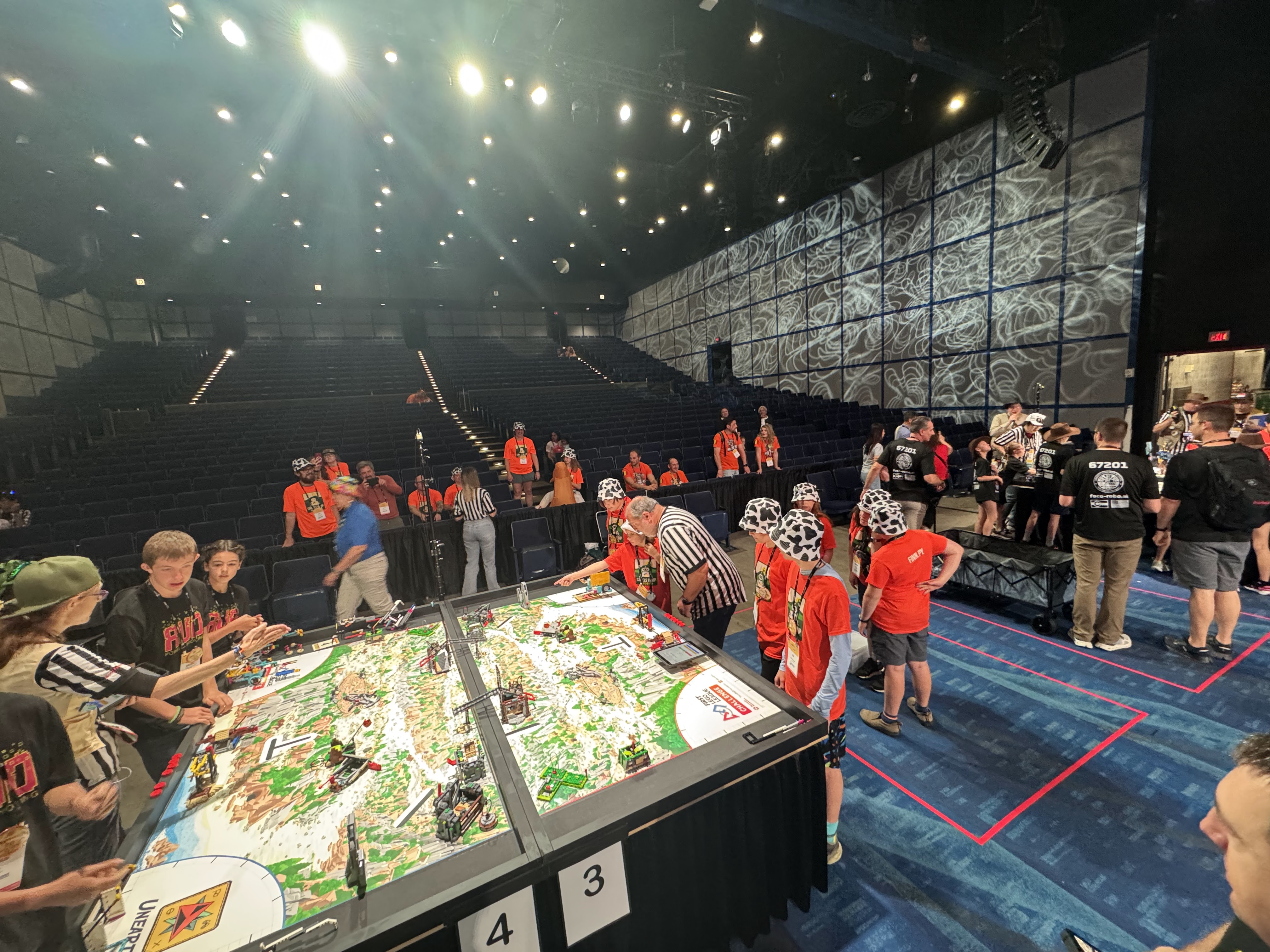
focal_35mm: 14
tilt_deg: -8.9
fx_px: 514
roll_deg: +4.1
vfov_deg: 85.7
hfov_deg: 102.1
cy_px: 476
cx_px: 635
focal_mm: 2.22
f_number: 2.2
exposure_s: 1/41
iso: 400
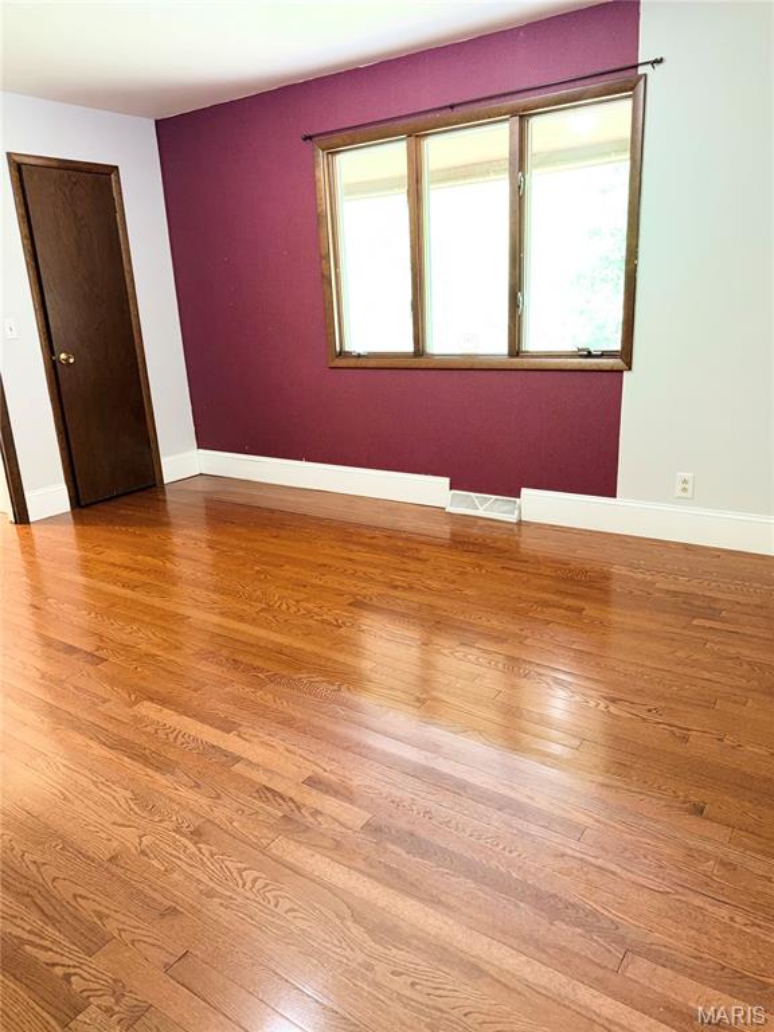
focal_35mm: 24
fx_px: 716
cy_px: 516
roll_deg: +2.9
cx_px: 387
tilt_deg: -17.2
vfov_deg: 71.6
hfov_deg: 56.8
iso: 80
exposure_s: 1/15
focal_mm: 6.76
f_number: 1.78
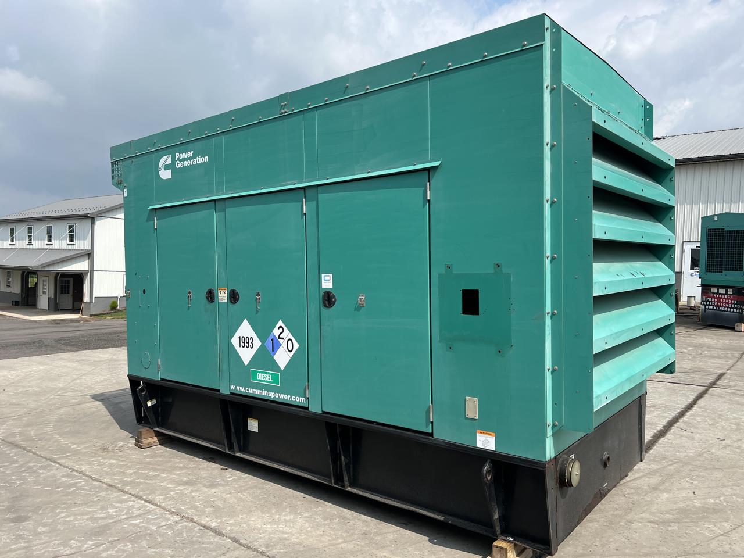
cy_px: 279
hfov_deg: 67.3
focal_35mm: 26
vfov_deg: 53.1
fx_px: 559
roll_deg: -1.8
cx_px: 372
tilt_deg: -2.2
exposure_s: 1/4444
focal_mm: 5.7
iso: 50
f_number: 1.5
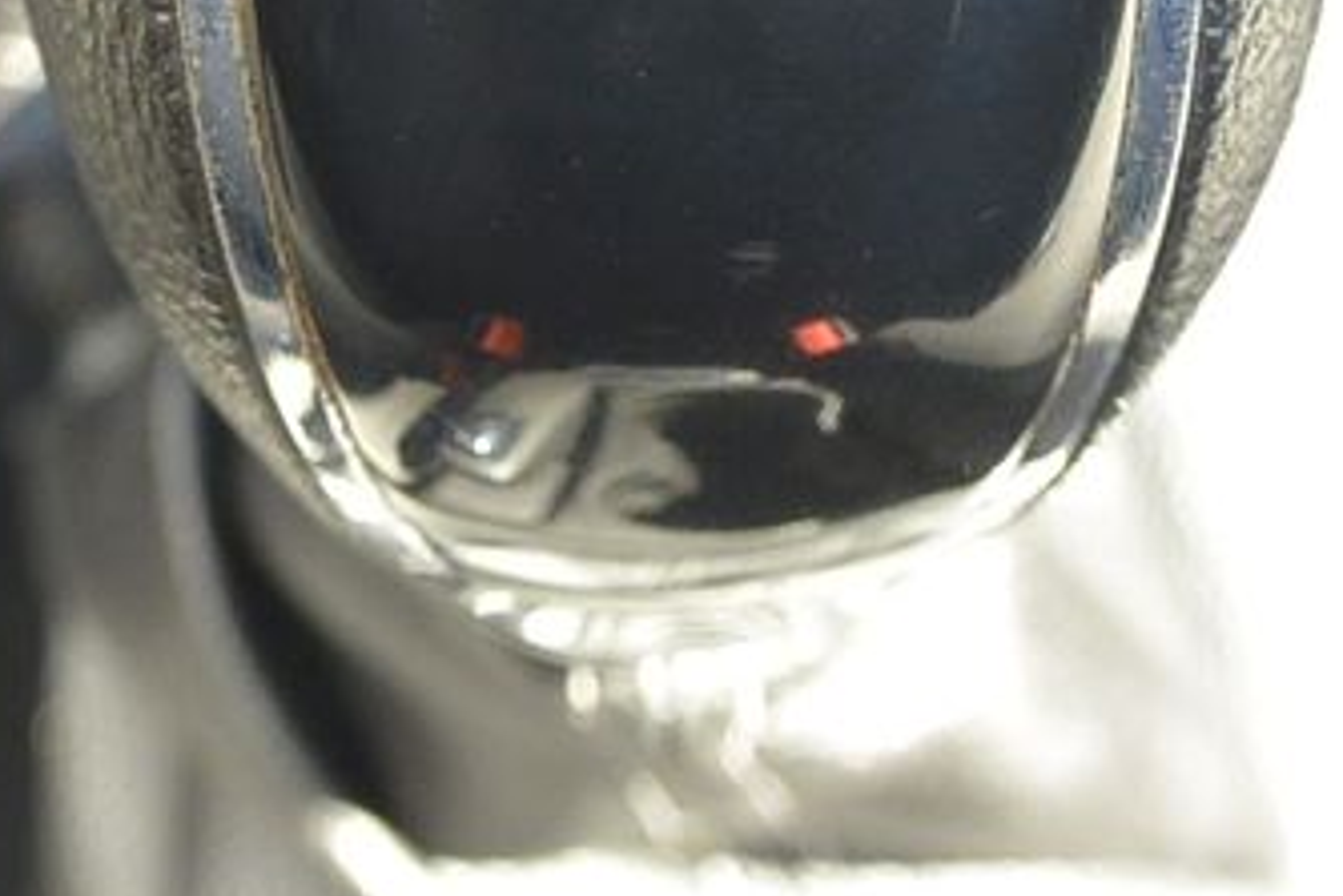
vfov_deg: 14.8
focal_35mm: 89
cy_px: -191
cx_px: 716
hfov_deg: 22.9
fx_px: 3321
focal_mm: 11
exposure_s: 1/100
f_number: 3.5
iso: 400
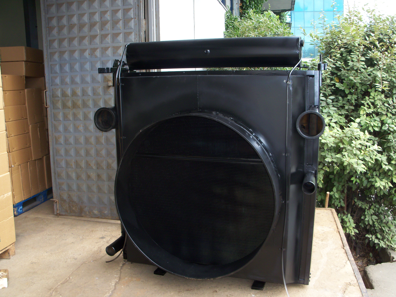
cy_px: 148
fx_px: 400
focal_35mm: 35
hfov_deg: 52.6
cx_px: 198
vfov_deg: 40.7
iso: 64
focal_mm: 6.3
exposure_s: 1/60
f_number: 3
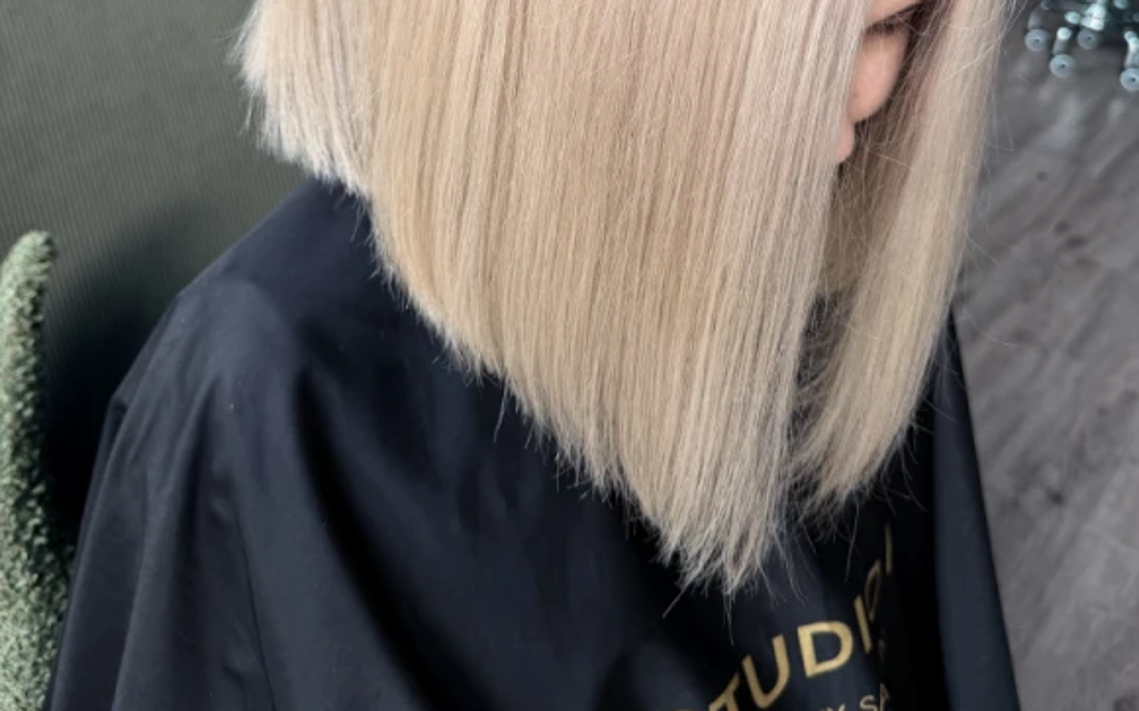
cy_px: 59
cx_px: 586
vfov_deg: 34.1
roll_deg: -5.8
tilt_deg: -23.0
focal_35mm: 35
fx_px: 1086
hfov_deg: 55.3
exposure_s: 1/121
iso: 100
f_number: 1.78
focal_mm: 6.76
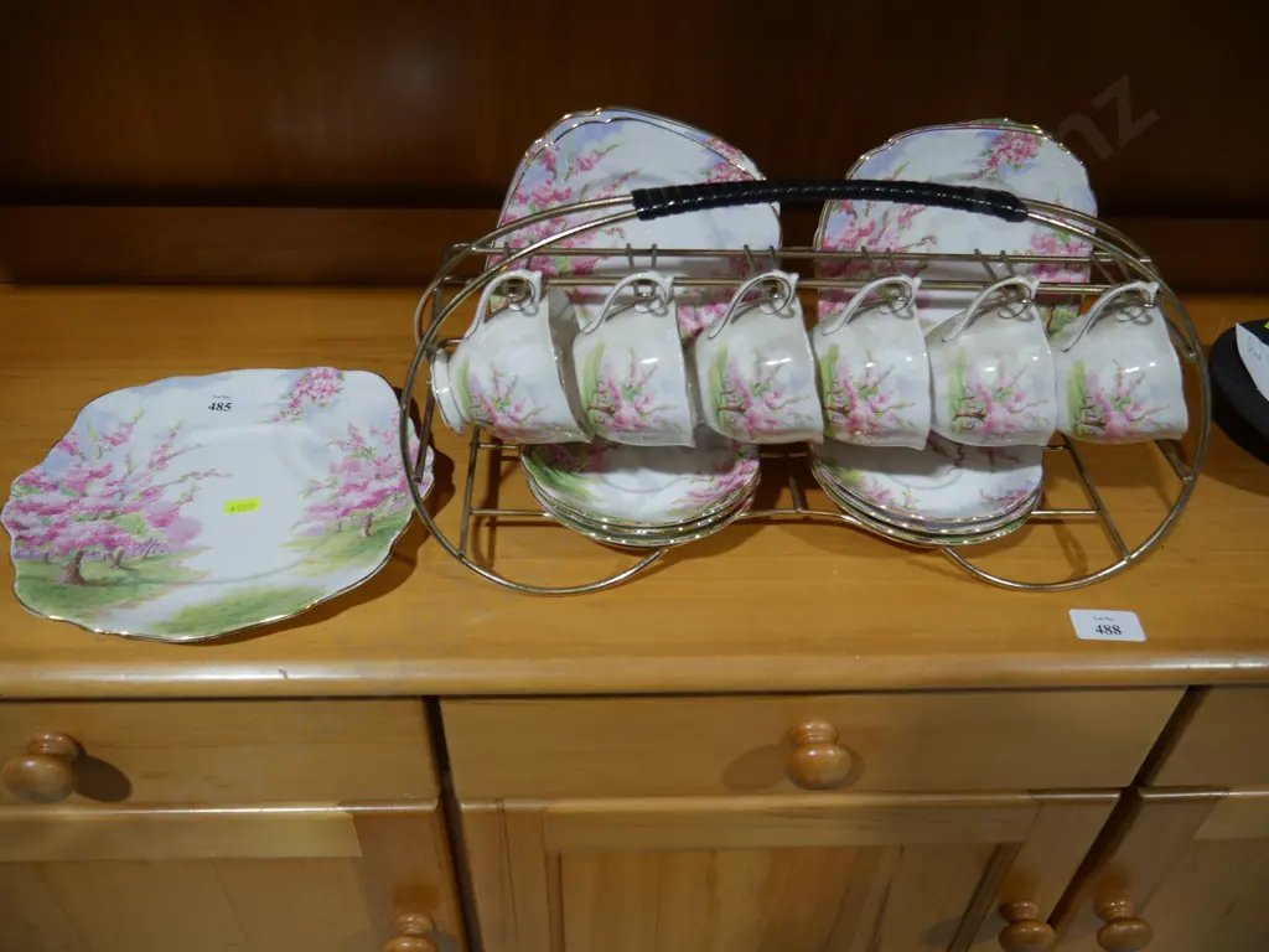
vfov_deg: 49.7
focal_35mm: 28
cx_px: 634
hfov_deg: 63.4
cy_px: 476
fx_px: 1026
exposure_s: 1/60
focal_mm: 14
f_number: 3.5
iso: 200
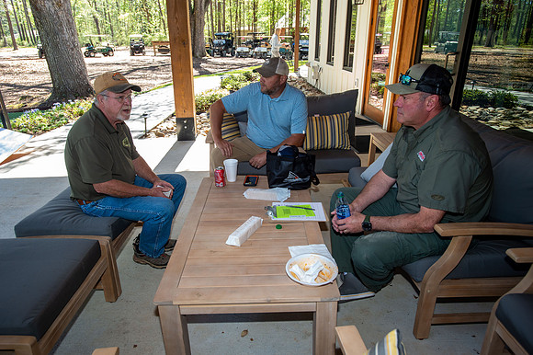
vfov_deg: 51.2
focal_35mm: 25
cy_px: 178
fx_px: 370
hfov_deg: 71.5
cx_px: 266
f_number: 5.6
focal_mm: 25
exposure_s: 1/125
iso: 640
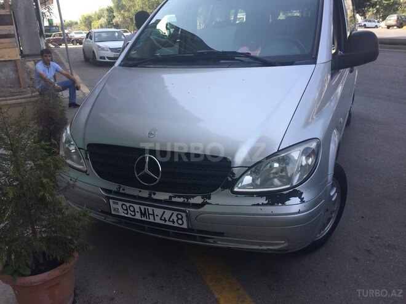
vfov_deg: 48.2
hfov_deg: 61.7
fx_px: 340
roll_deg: +3.7
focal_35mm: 29
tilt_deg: -17.1
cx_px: 203
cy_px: 152
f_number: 2.2
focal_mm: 4.15
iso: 32
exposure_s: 1/477
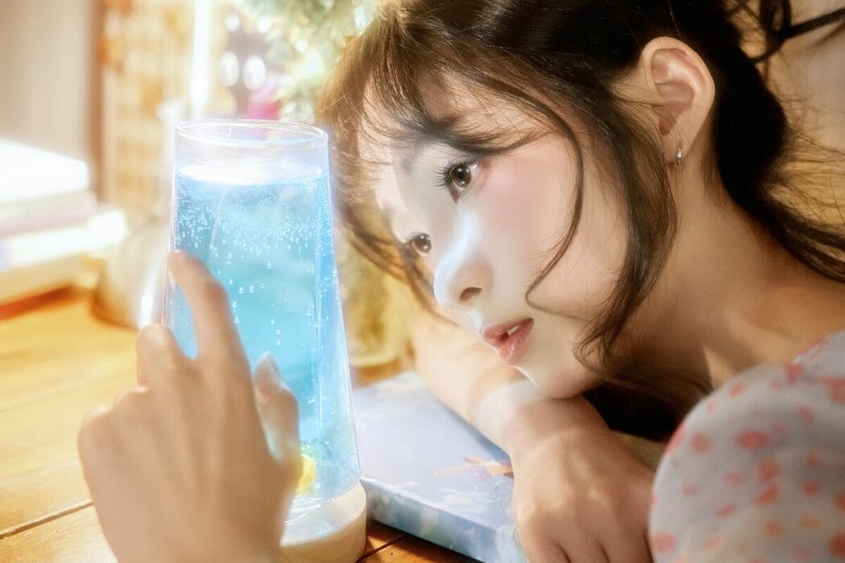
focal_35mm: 56
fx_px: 1314
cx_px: 422
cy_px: 282
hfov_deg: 35.6
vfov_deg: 24.2
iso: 640
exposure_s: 1/60
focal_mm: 37.6
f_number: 2.8
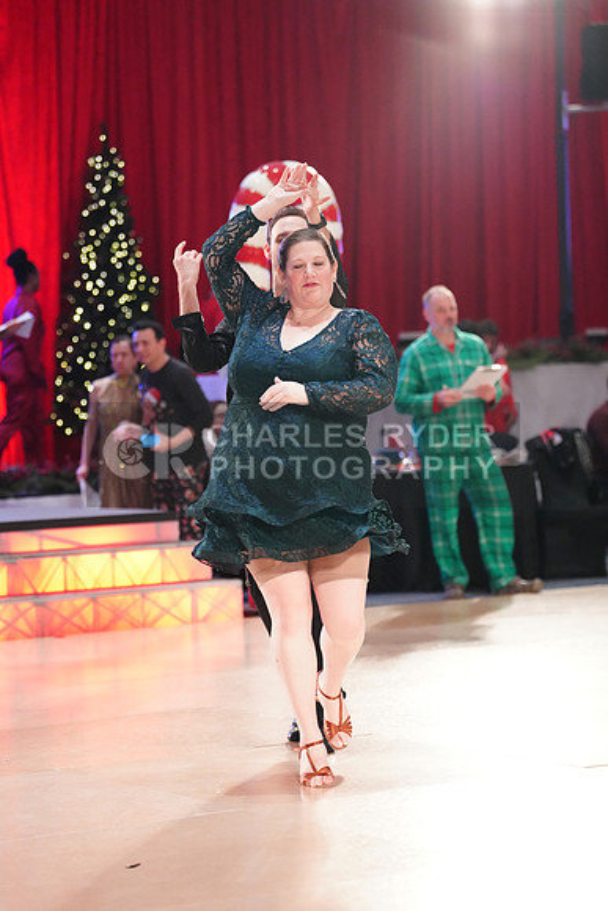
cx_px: 304
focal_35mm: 109
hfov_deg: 12.6
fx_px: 2759
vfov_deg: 18.8
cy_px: 456
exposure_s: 1/400
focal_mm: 109
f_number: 2.8
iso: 5000
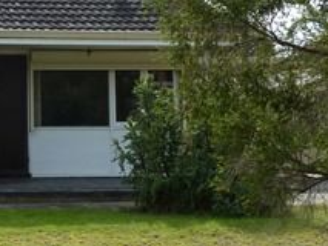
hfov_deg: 21.1
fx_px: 825
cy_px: 22
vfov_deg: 16.7
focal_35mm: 87
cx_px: -54
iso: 80
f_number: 4
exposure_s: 1/400
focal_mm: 4.7
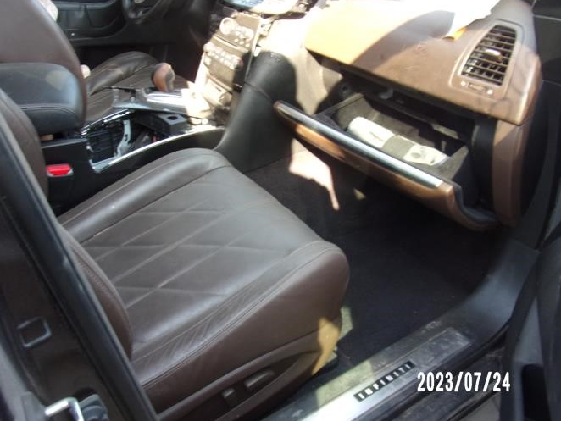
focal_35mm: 29
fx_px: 470
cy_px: 184
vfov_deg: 48.1
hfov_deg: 61.6
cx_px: 271
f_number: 3.3
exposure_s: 1/34
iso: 89
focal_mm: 4.3
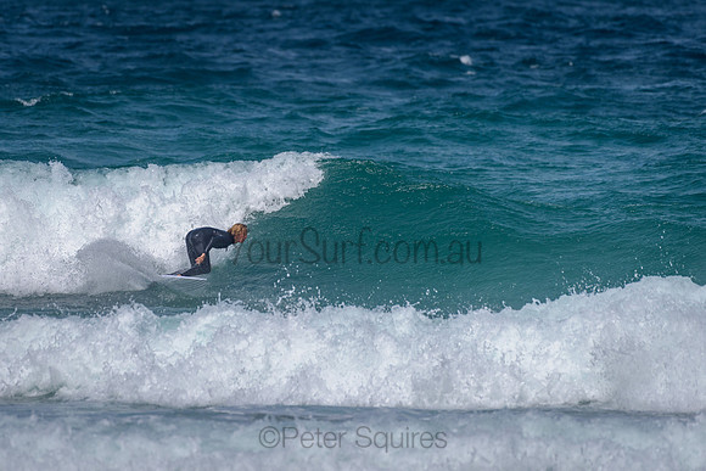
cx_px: 302
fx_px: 12031
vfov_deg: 2.2
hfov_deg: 3.4
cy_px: 184
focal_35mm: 613
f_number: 5.6
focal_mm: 500
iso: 80
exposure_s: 1/2000
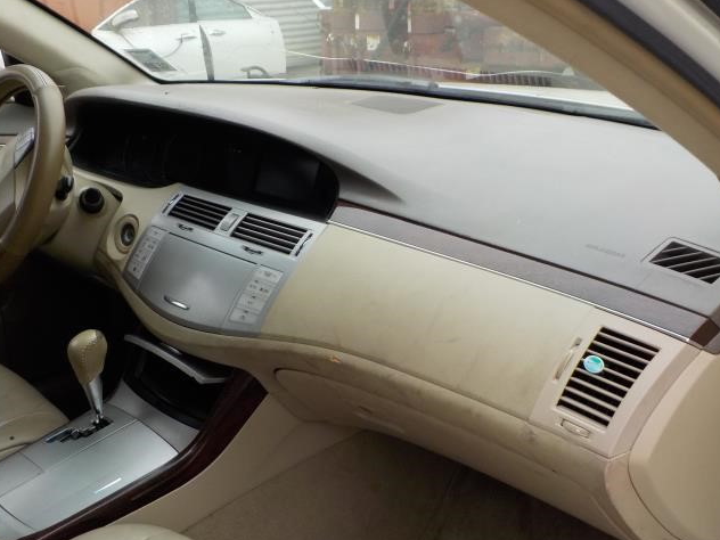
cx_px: 370
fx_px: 790
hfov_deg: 49.0
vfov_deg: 37.7
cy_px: 285
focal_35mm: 38
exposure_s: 1/160
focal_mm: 4.1
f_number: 3.3
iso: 125
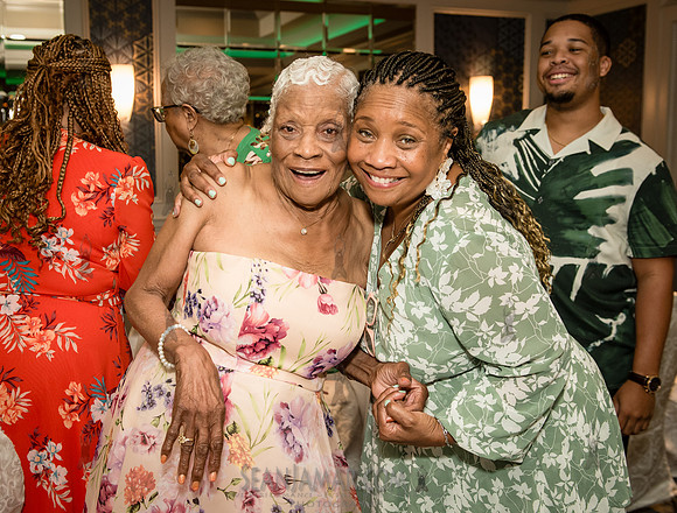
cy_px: 242
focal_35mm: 42
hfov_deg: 44.9
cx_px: 328
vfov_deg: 34.8
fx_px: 819
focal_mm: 32
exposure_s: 1/160
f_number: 3.5
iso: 1600
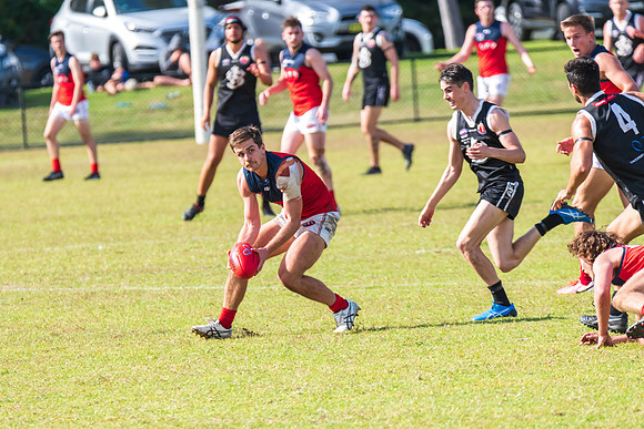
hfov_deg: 4.0
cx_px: 229
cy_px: 277
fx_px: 9230
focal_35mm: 516
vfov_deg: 2.7
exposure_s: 1/1600
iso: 800
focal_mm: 400
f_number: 8
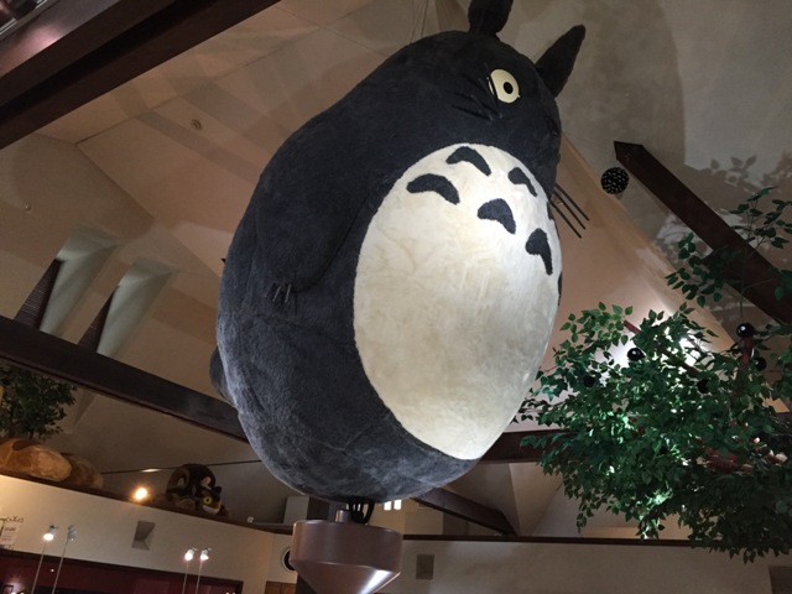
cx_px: 396
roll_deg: -5.9
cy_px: 297
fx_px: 664
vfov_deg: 48.2
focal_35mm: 29
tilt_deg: +26.8
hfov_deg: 61.7
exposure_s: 1/33
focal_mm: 4.15
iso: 250
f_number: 2.2
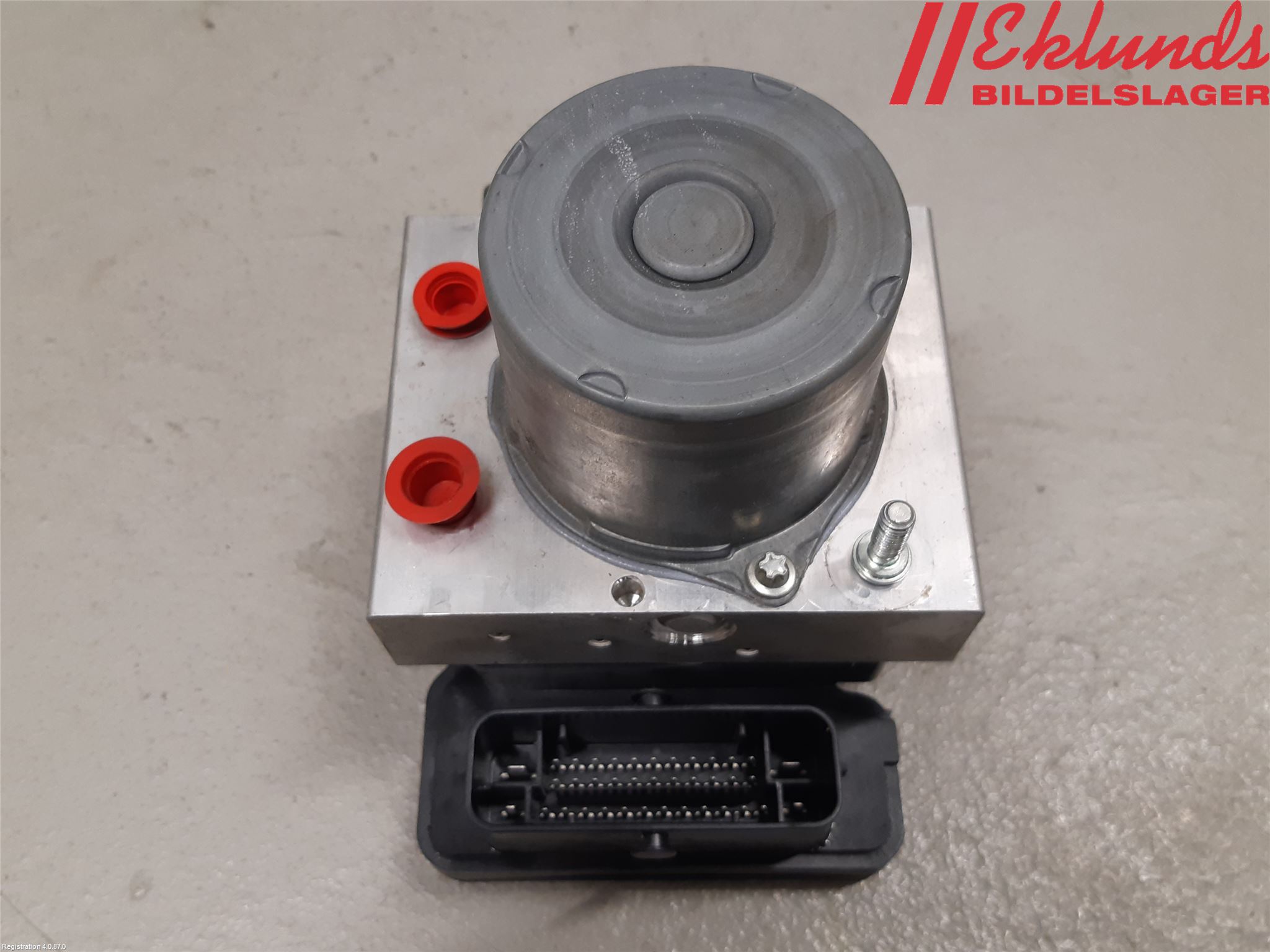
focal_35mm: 26
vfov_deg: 53.1
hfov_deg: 67.3
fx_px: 954
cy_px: 476
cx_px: 635
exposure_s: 1/50
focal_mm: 3.93
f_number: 1.7
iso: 100
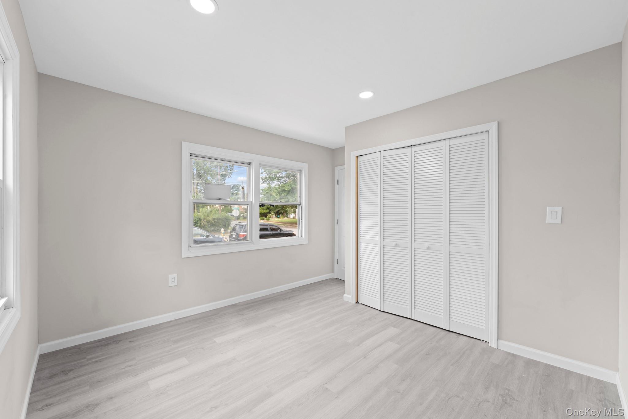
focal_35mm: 14
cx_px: 314
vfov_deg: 81.2
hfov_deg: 104.3
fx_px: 244
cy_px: 210
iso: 200
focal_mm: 14
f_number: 10
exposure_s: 1/5
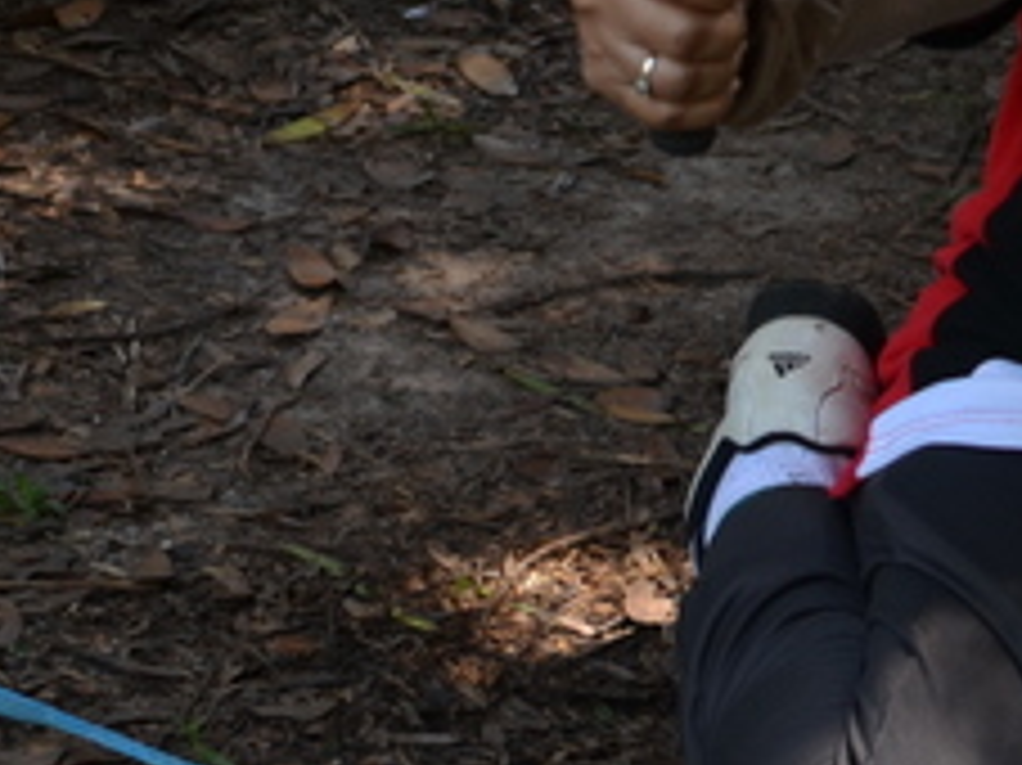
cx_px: 1261
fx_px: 5695
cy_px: -117
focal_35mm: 193
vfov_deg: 7.6
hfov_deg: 10.1
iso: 250
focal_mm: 38
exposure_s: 1/125
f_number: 4
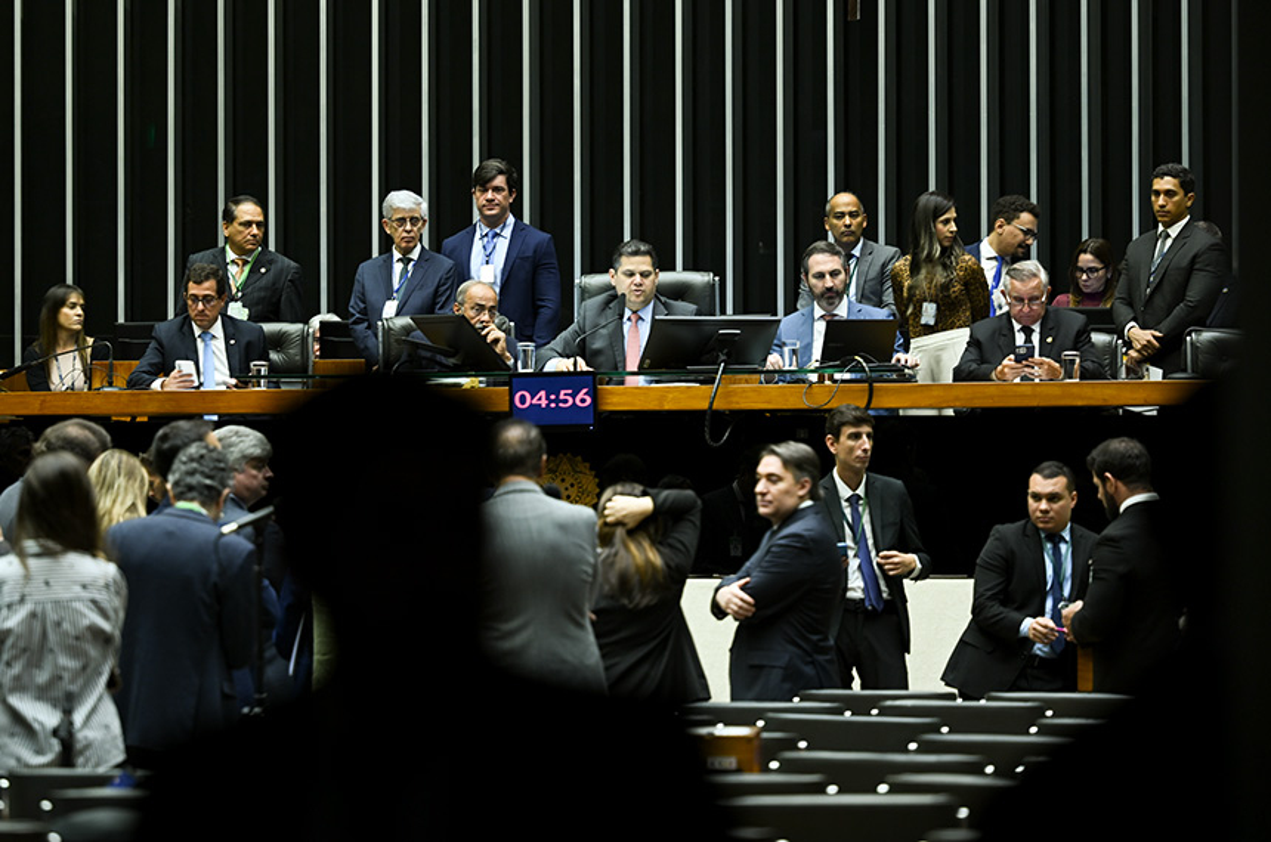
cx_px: 636
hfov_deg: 16.4
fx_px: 4405
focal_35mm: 125
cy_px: 421
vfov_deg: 10.9
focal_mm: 125
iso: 200
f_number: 2.8
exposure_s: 1/15
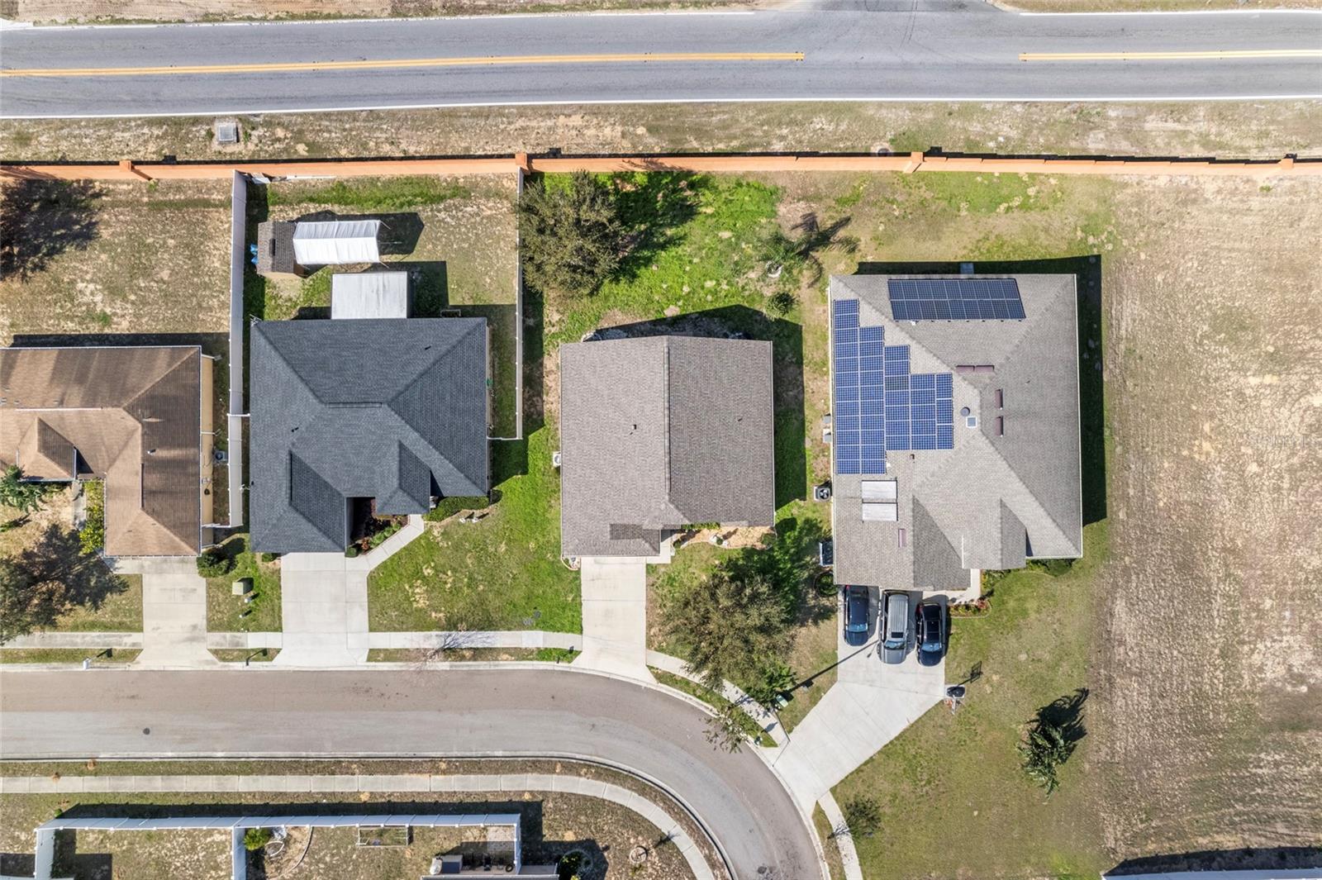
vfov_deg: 57.2
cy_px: 440
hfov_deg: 78.6
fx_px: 807
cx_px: 661
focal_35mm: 22
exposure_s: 1/40
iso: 120
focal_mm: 8.38
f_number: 2.8
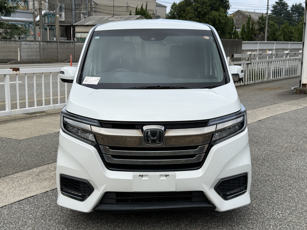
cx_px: 154
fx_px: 426
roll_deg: -0.9
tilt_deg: -9.5
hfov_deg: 39.7
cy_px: 115
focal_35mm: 48
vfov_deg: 30.3
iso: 64
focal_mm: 6.76
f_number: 1.78
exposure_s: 1/2494
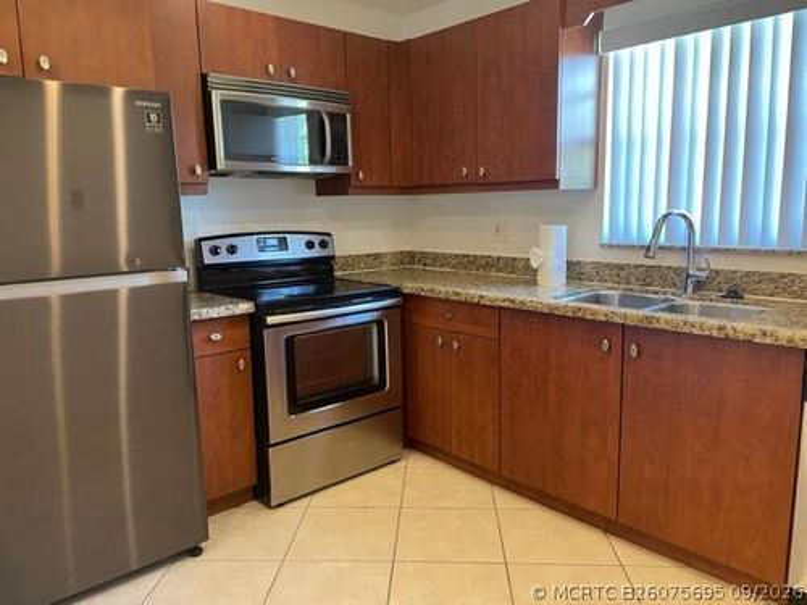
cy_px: 302
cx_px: 404
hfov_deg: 67.3
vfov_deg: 53.1
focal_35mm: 26
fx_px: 606
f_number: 1.6
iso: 320
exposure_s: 1/60
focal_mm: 4.2
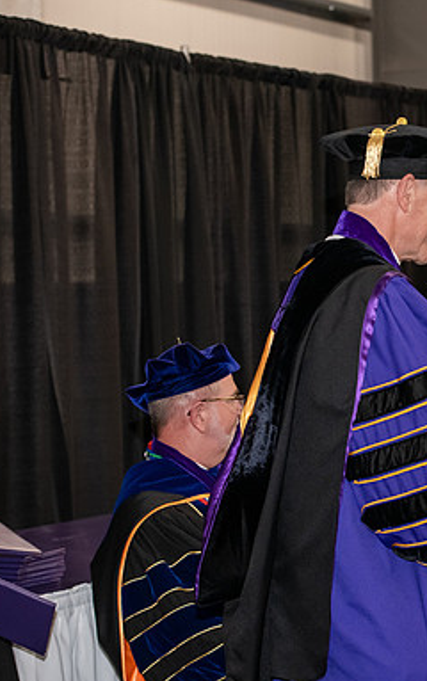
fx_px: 2007
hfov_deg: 11.9
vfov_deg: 19.3
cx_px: 489
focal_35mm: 108
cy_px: 340
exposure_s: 1/200
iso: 2500
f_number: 5
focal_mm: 70
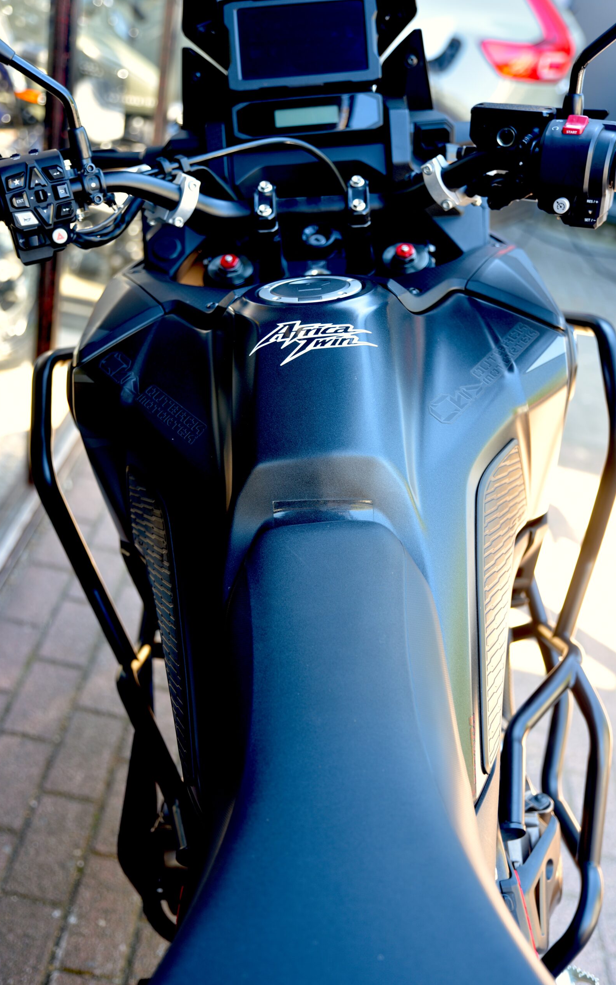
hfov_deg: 31.3
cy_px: 492
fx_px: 1101
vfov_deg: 48.2
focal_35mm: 41
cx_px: 313
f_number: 2.8
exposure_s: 1/30
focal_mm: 40
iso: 100
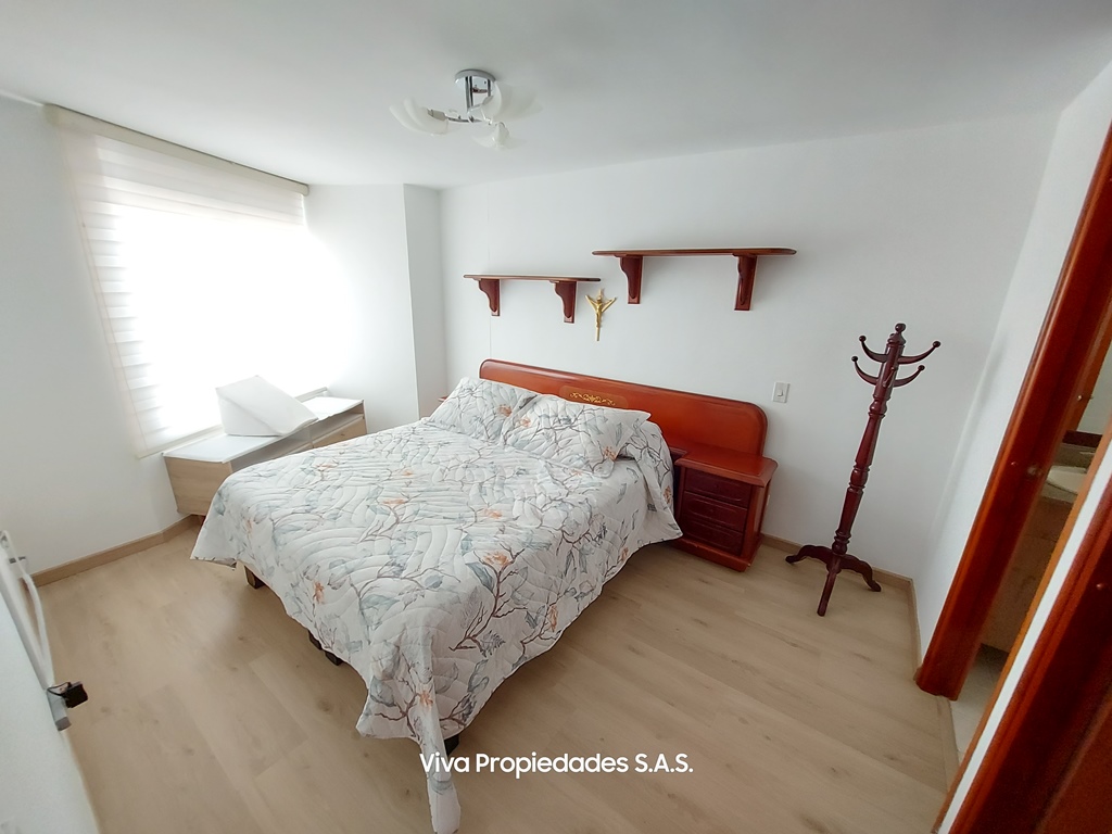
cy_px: 417
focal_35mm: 13
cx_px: 556
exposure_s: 1/30
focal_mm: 1.74
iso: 320
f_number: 2.2
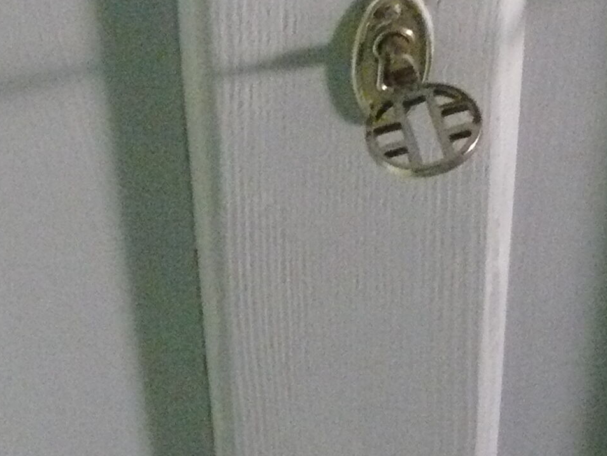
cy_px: 145
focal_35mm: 116
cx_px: 635
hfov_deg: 16.5
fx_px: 2034
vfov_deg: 12.8
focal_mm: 6
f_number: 2.8
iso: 800
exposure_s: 1/13
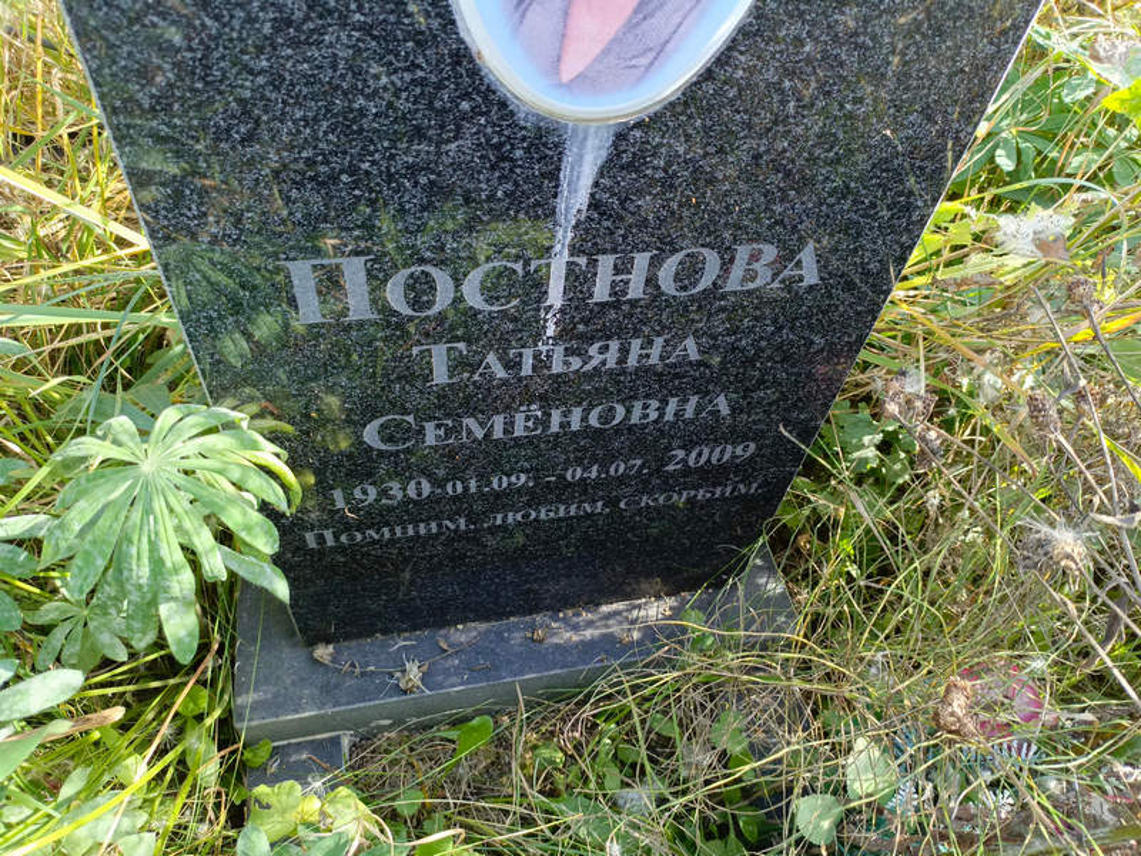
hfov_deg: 69.4
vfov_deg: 54.9
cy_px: 428
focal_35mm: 25
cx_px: 570
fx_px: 824
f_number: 1.69
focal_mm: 4.76
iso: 175
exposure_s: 1/120
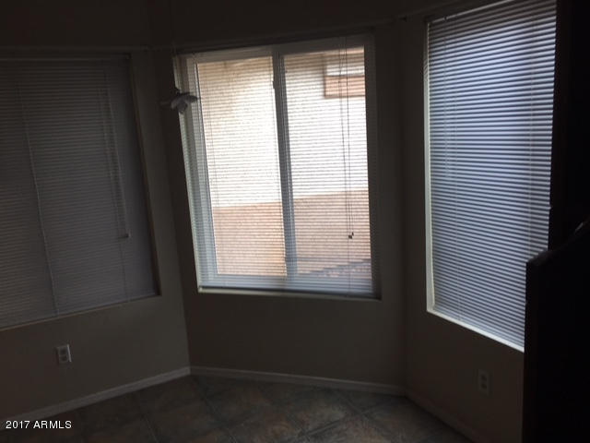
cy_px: 222
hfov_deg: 61.7
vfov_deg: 48.2
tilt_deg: -9.8
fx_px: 494
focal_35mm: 29
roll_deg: +4.0
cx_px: 295
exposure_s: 1/60
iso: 25
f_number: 2.2
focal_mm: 4.15
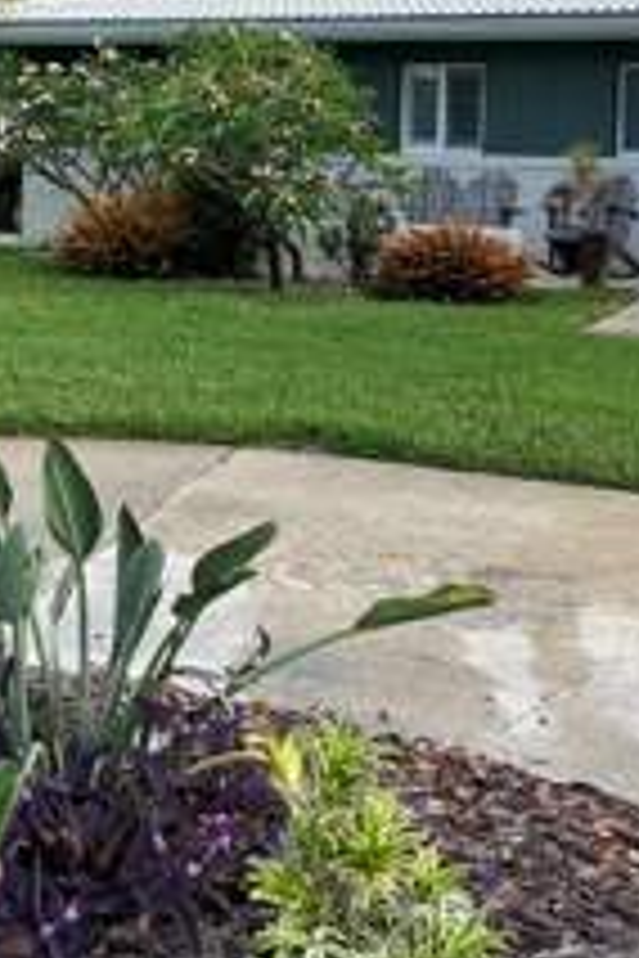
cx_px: 306
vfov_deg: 32.1
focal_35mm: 61
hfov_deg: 22.3
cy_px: 211
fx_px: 1624
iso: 50
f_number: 1.5
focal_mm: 5.7
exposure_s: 1/1597
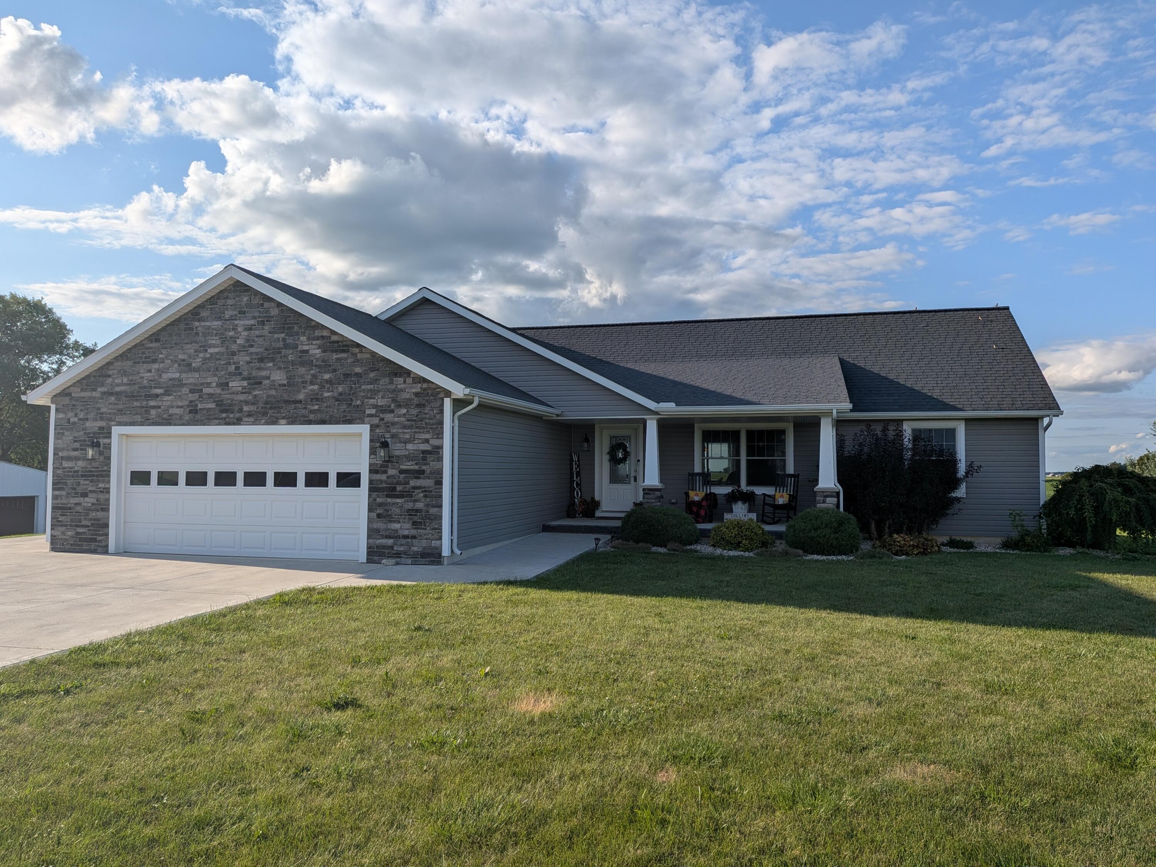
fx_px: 801
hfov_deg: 71.6
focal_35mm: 24
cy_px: 434
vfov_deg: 56.8
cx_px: 578
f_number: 1.7
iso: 29
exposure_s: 1/2066
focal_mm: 4.53
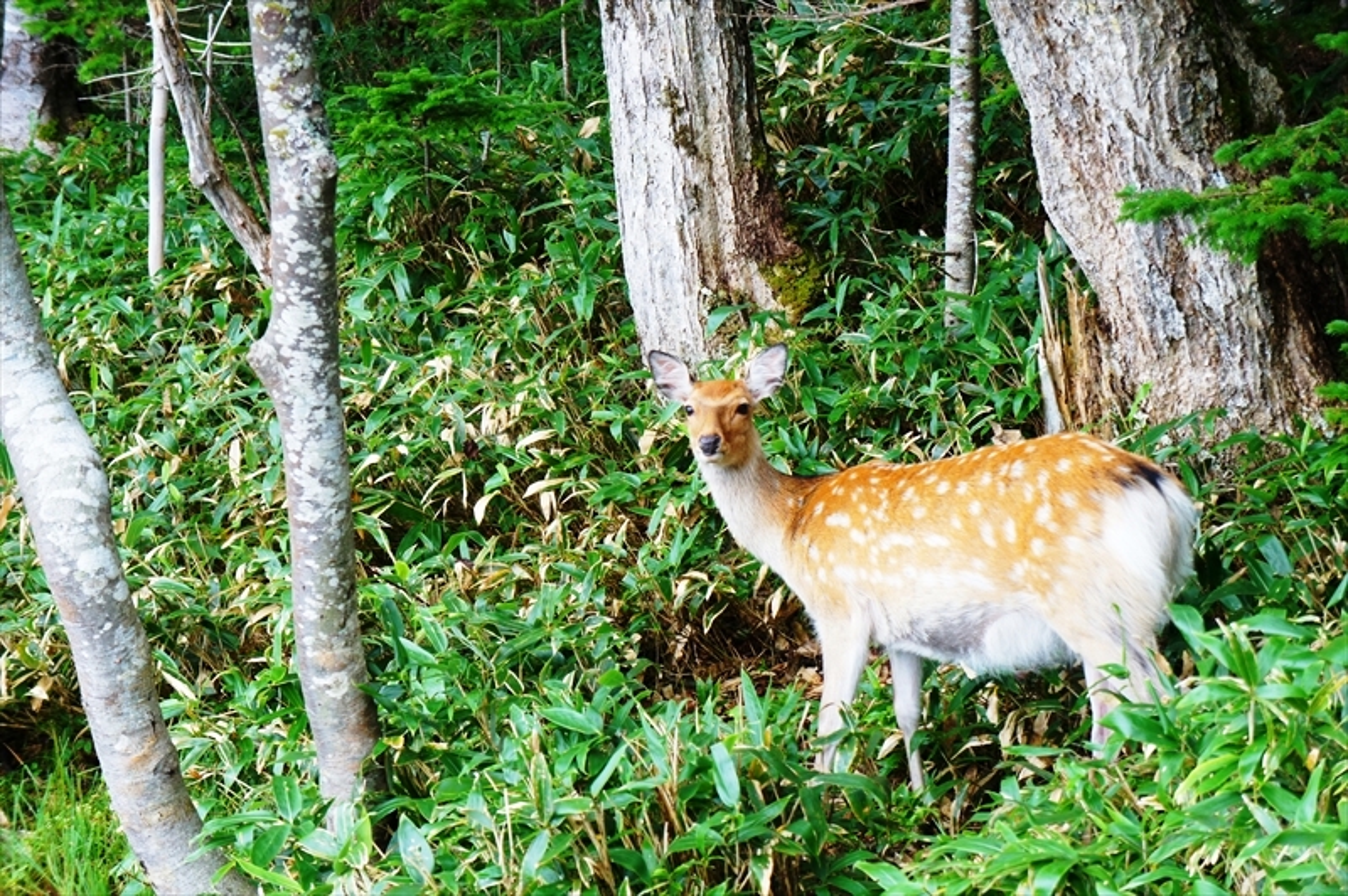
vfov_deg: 16.5
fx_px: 3087
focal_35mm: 82
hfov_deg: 24.6
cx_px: 674
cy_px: 448
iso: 1000
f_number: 5.6
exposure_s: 1/160
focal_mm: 55
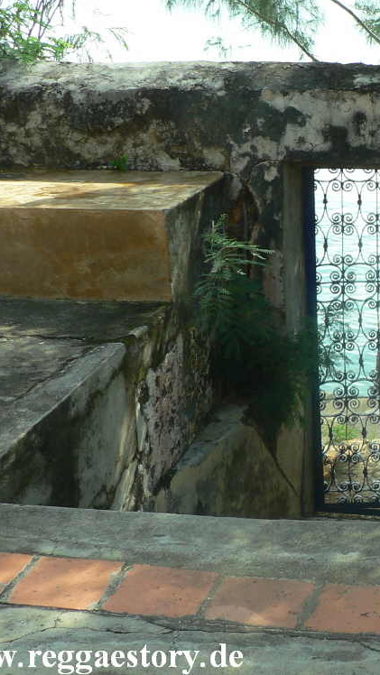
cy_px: 338
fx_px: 913
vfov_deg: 40.6
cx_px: 377
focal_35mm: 51
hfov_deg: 22.6
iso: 64
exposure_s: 1/100
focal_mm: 6
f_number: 4
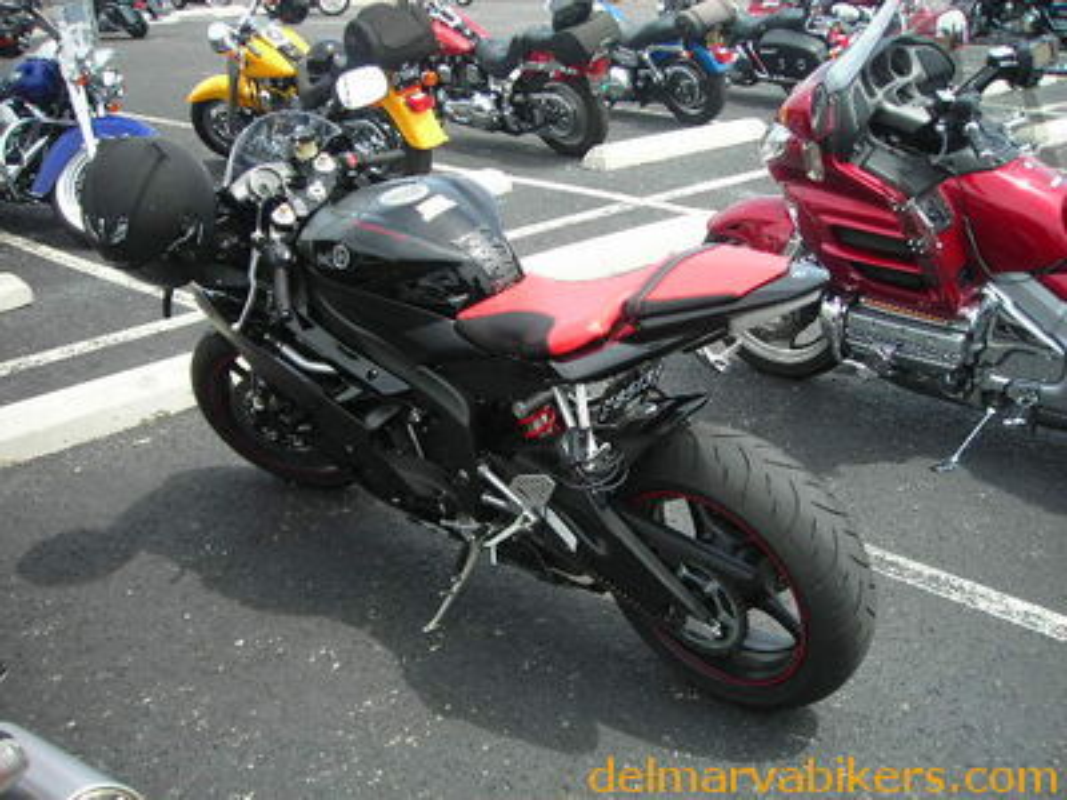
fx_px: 1171
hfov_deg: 49.0
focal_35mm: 38
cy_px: 400
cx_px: 534
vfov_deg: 37.7
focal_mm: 6.3
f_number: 3.2
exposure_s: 1/270
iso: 50
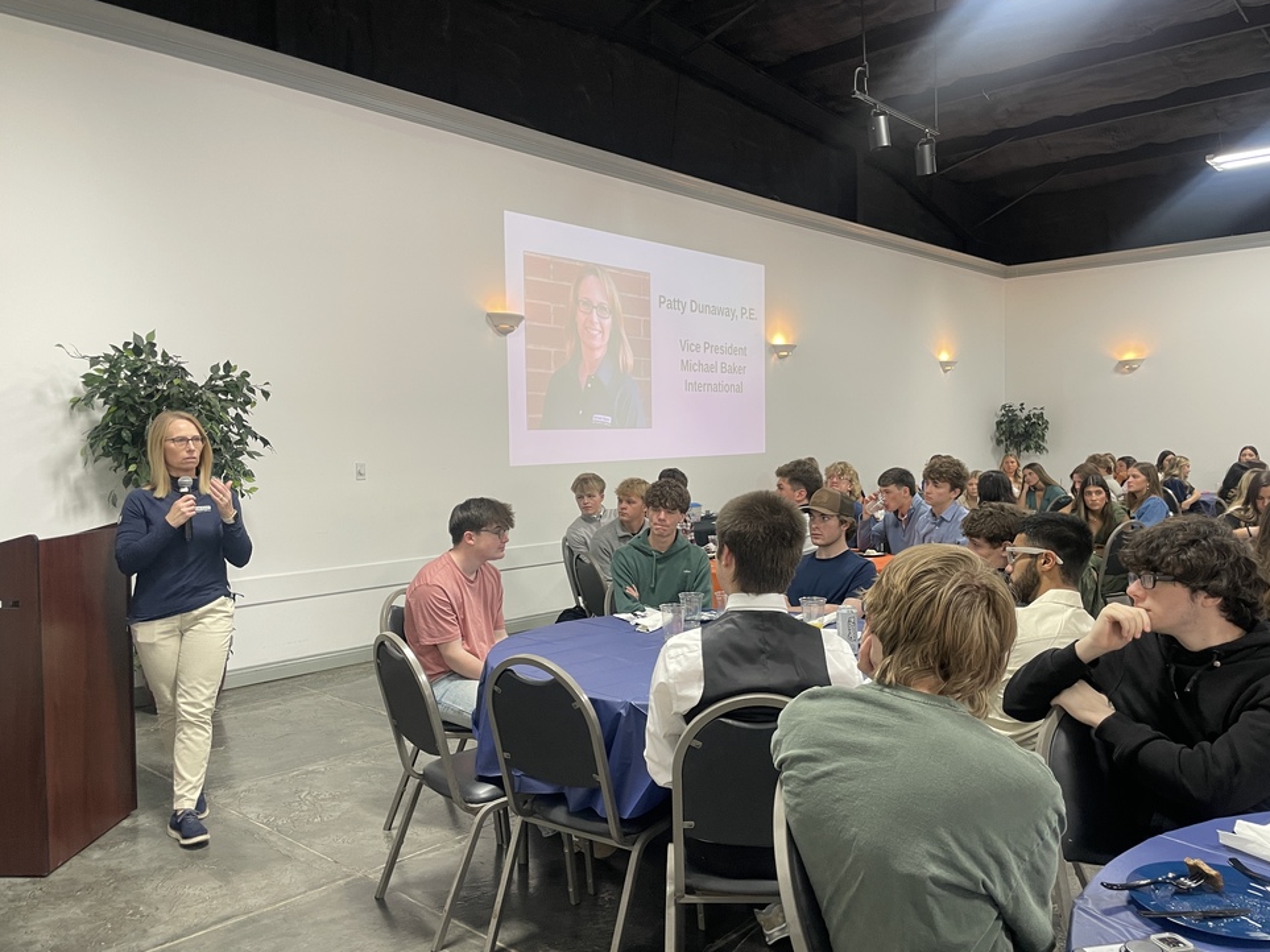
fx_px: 990
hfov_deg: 65.3
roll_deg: +0.9
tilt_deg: -2.5
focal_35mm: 27
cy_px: 476
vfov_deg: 51.3
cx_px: 628
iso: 125
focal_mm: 4.2
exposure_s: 1/60
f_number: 1.6
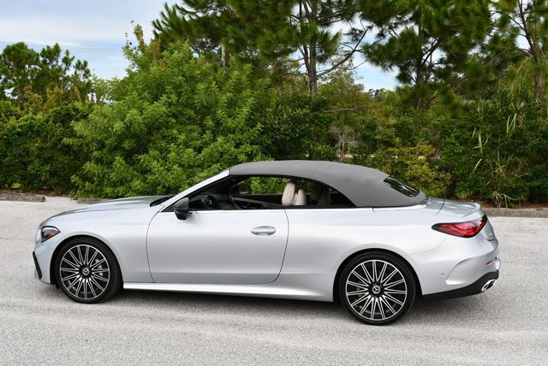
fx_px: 731
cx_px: 274
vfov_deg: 28.1
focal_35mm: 48
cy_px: 183
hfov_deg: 41.1
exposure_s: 1/250
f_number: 8
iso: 140
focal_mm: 24
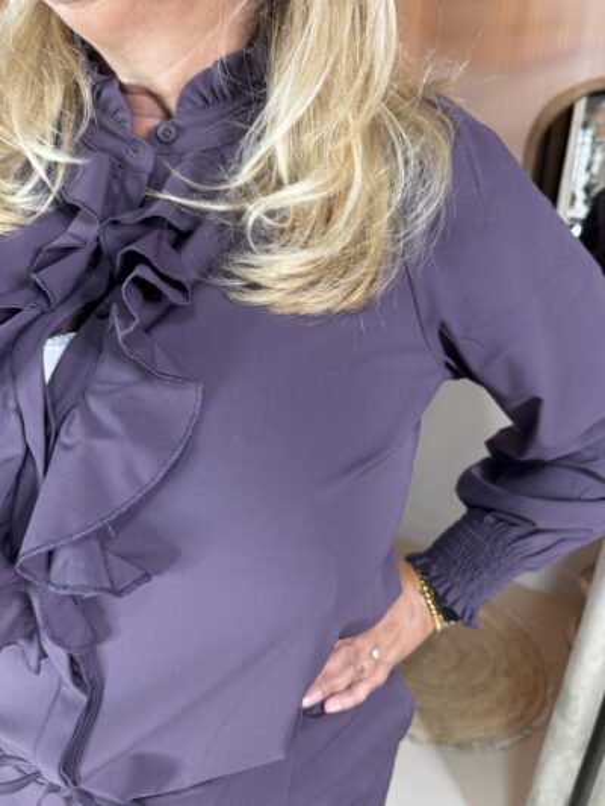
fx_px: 559
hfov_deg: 56.8
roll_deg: -2.7
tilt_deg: -20.8
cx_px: 302
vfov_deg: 71.6
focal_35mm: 24
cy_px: 403
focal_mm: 6.76
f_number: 1.78
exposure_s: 1/50
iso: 125
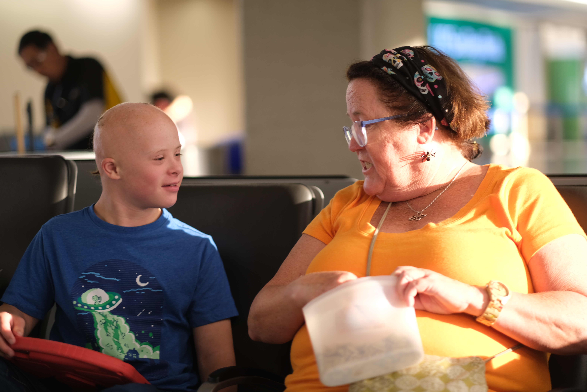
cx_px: 294
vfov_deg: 16.3
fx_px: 1370
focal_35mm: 84
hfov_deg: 24.2
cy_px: 196
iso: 160
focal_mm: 56
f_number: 1.2
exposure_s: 1/85
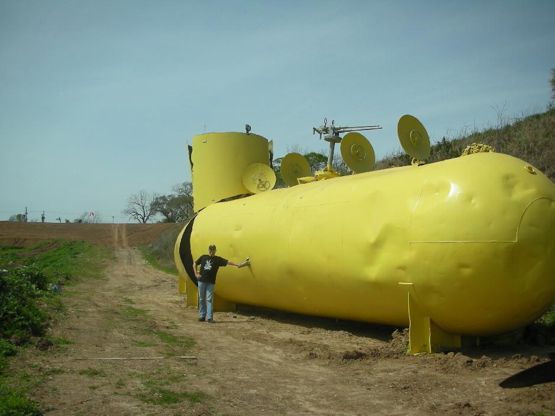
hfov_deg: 46.8
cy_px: 237
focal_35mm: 40
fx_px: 641
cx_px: 260
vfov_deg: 35.9
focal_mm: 5.8
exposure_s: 1/186
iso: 50
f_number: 7.9
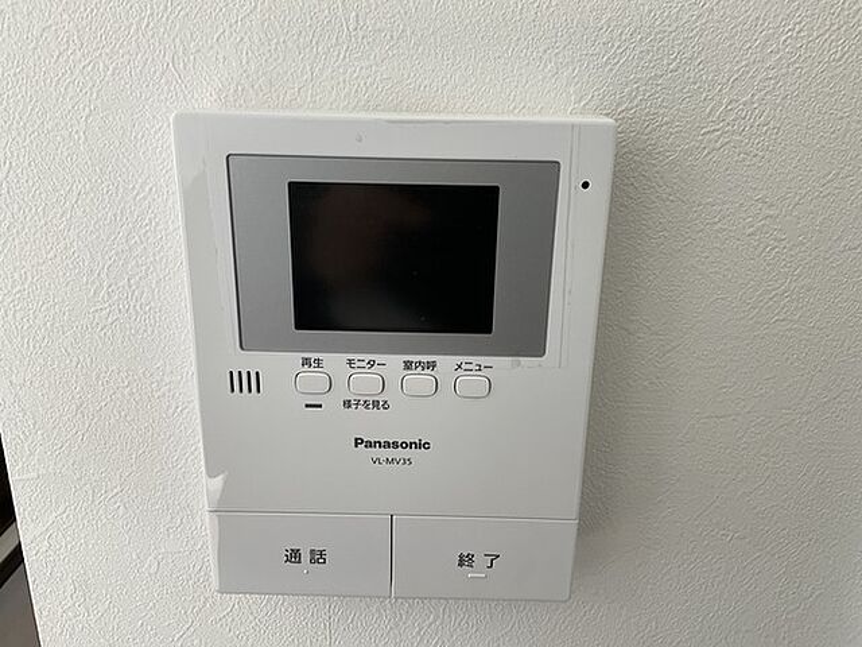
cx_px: 431
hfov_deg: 61.7
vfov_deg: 48.2
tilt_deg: -18.7
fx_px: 722
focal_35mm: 29
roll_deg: -1.1
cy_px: 324
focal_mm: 3
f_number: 1.8
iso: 40
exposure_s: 1/50
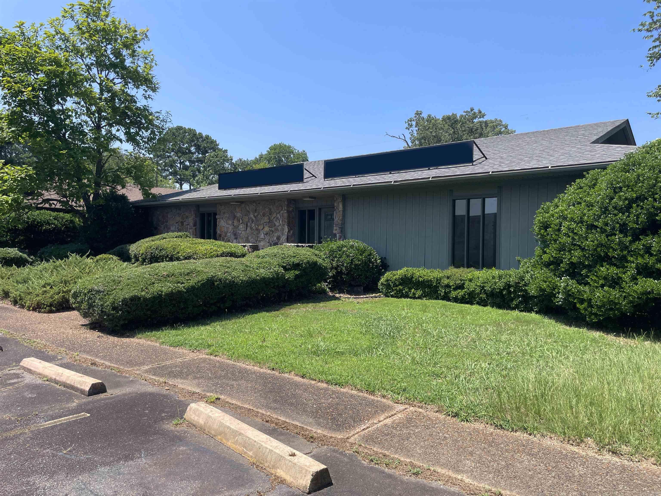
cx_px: 330
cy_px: 248
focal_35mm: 26
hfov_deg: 67.3
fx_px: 496
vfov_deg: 53.1
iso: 32
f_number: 1.6
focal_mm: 4.2
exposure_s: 1/2257
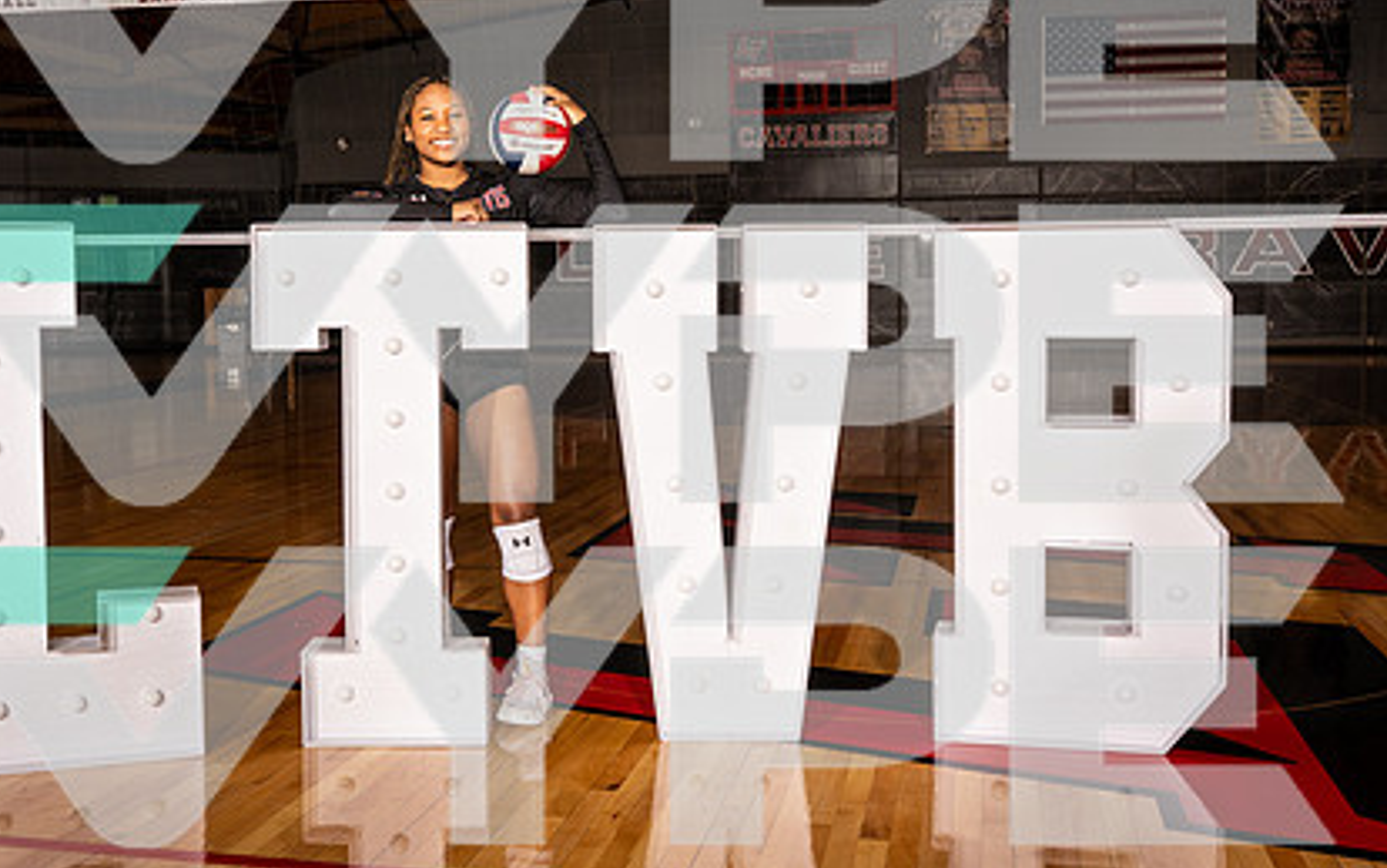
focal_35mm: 43
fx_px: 1626
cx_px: 623
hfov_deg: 46.1
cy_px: 355
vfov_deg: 29.8
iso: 200
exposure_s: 1/250
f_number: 11
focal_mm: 30.1
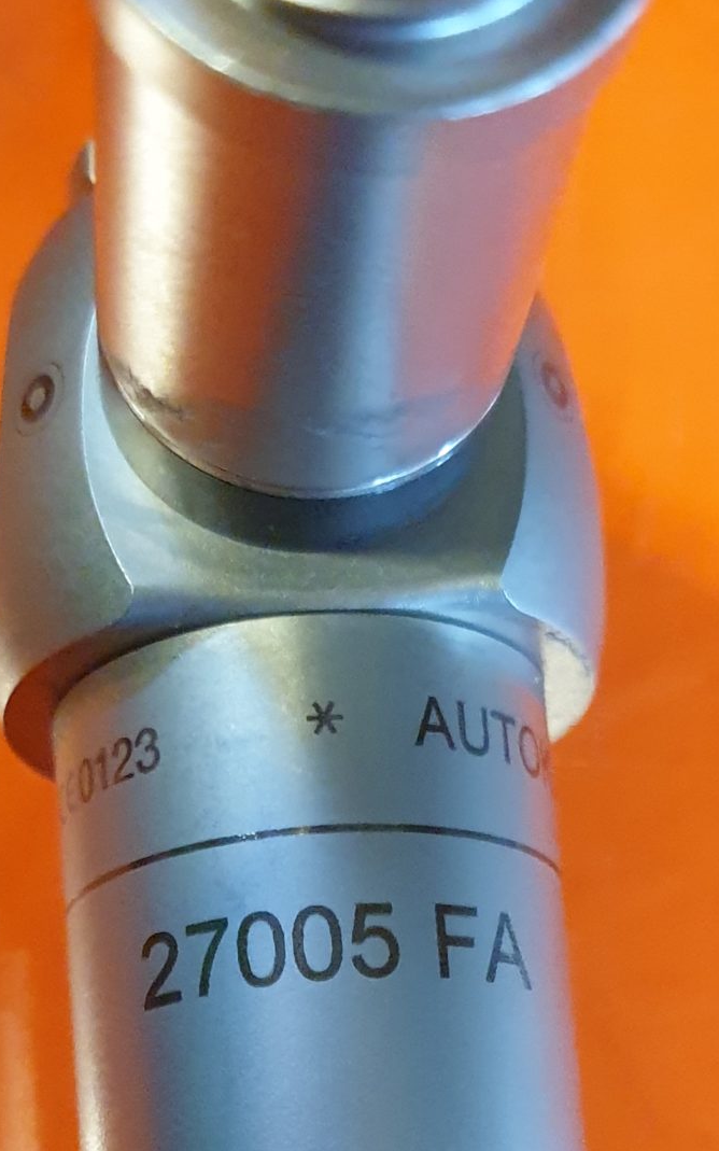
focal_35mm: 66
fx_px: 2070
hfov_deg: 19.7
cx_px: 315
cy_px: 1238
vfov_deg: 28.5
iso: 640
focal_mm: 4.3
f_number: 2.4
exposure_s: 1/50
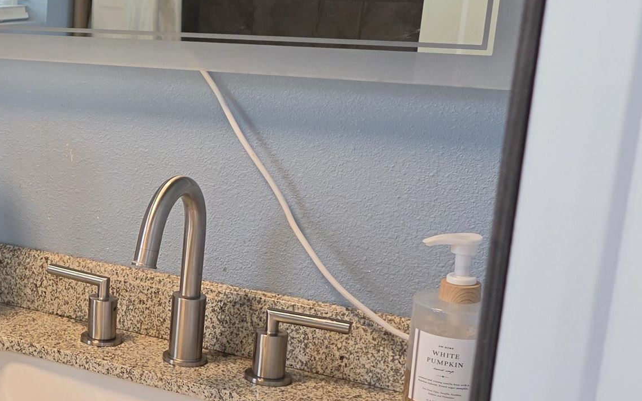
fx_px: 1155
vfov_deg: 19.7
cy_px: 248
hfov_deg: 26.8
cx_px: -168
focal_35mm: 66
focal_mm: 6.25
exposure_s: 1/120
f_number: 1.7
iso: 125
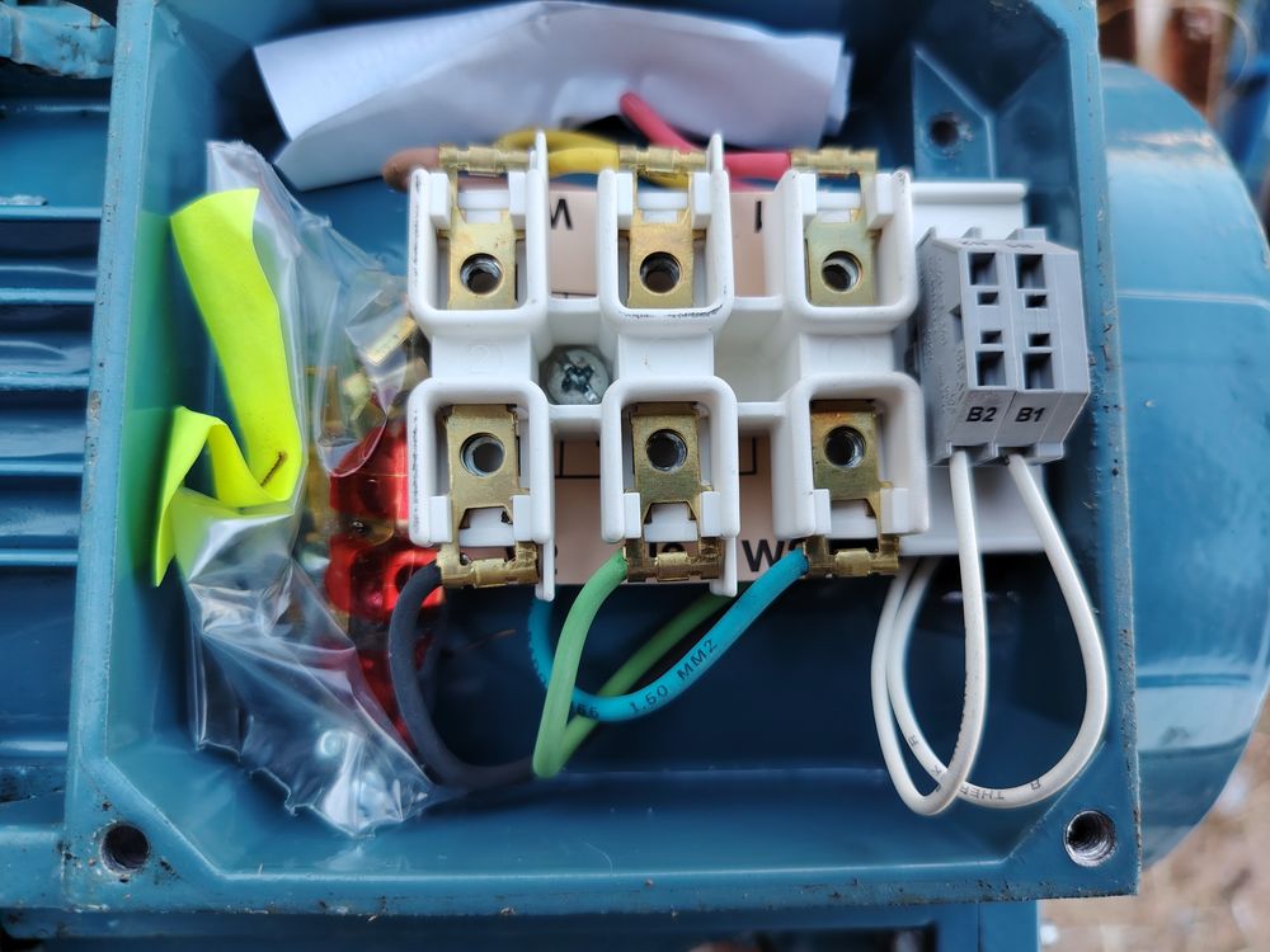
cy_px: 476
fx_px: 881
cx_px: 635
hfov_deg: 71.6
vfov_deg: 56.8
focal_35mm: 24
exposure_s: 1/100
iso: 147
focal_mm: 5.25
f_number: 1.75
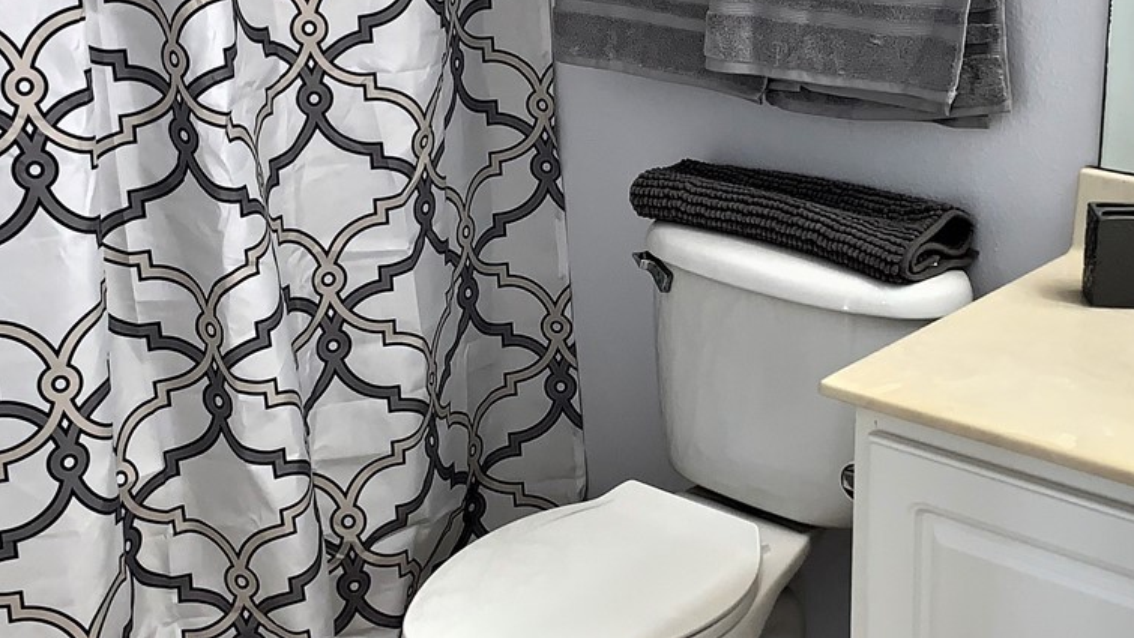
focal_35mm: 60
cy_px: 207
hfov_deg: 34.8
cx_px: 646
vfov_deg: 20.0
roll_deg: -0.5
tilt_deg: -16.8
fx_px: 1804
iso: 32
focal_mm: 4.25
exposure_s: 1/24
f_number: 1.8
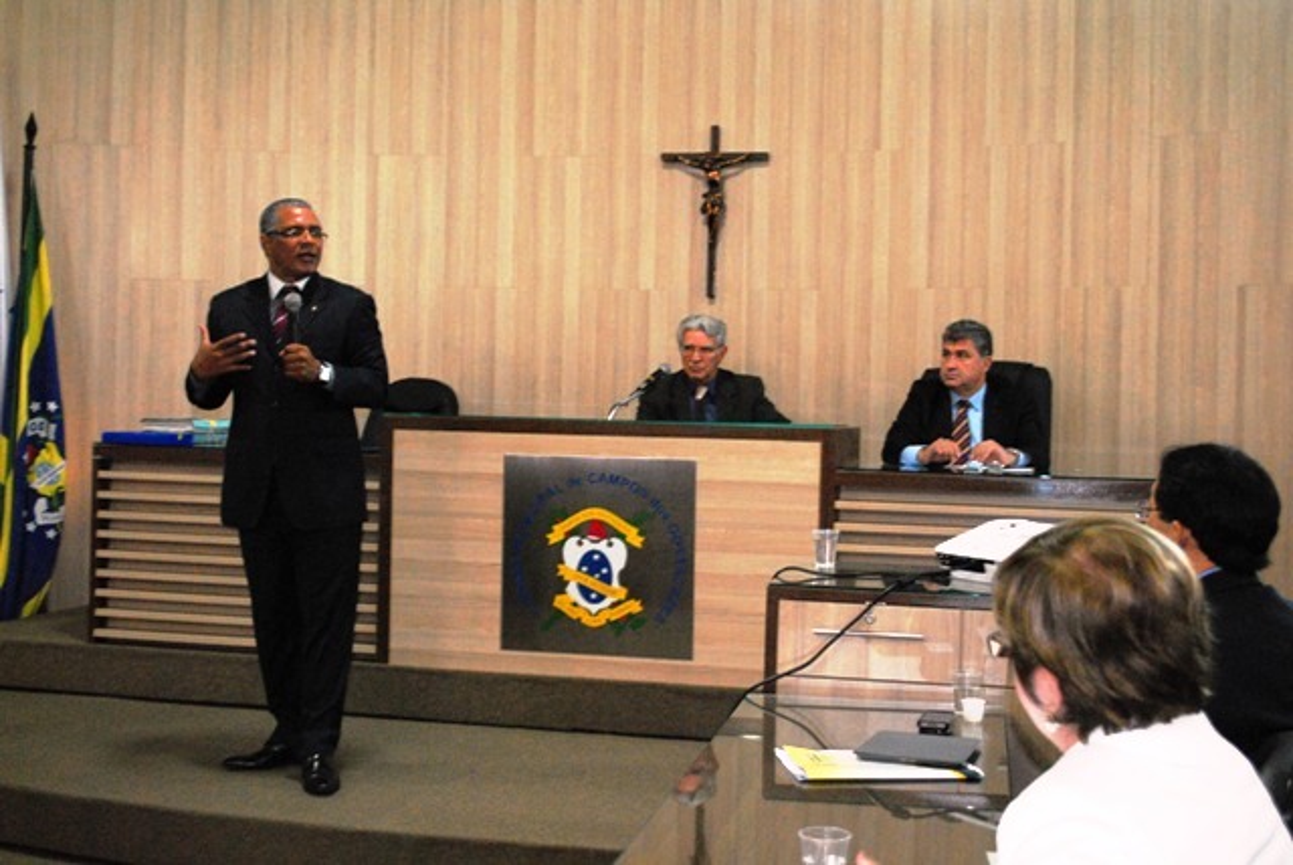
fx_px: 1726
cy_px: 432
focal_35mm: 48
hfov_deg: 41.1
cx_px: 646
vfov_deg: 28.1
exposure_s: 1/15
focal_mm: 32
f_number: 5
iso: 1600
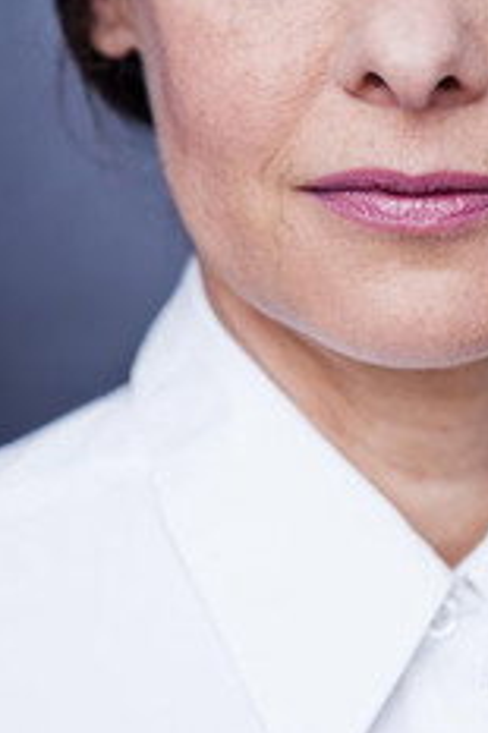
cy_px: 123
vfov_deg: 10.1
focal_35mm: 203
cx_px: 416
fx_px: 4133
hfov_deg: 6.7
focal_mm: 105
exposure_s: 1/250
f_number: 5
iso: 100
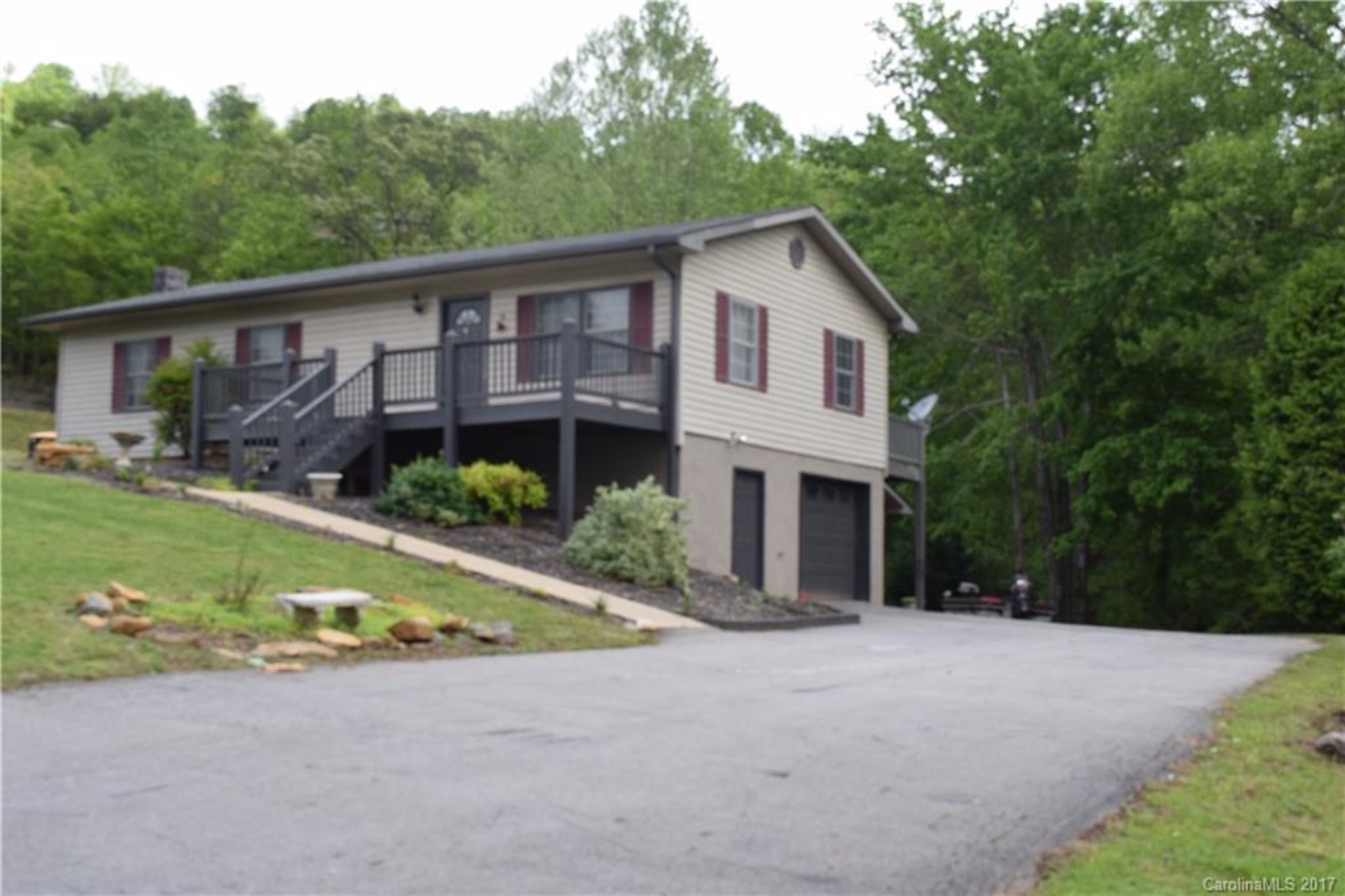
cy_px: 448
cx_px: 672
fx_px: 1513
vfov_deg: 33.0
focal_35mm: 40
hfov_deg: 47.9
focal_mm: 27
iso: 320
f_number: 8
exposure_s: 1/250
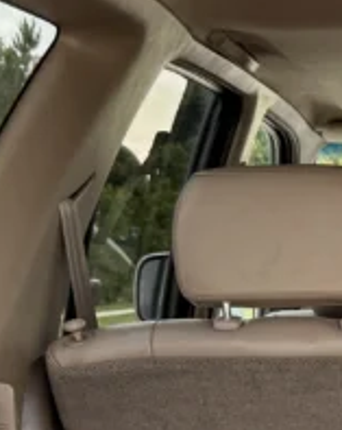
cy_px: 568
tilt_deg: -12.4
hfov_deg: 11.7
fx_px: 1547
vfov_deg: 15.0
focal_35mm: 122
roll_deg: +1.9
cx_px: 614
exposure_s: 1/335
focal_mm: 6.76
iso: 100
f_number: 1.78
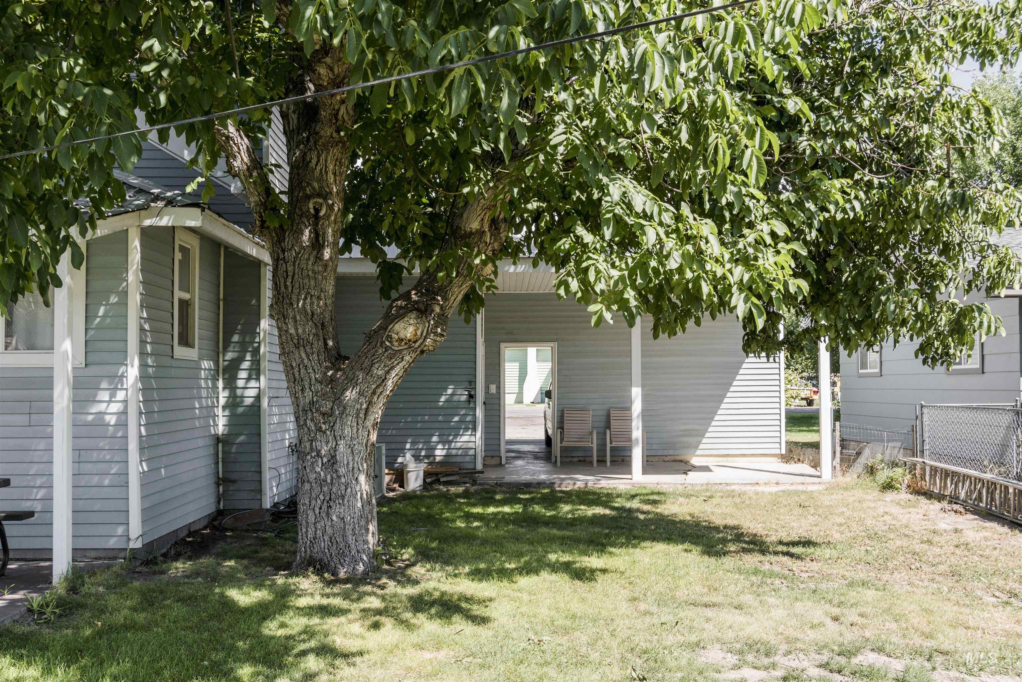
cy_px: 341
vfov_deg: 36.9
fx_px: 1022
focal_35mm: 36
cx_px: 511
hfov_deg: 53.1
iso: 200
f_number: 8
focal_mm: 24
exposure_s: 1/250
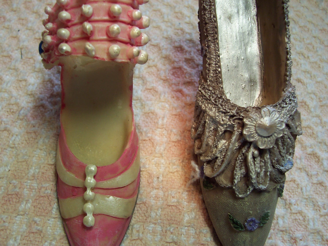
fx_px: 351
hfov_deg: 50.1
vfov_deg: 38.7
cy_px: 123
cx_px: 164
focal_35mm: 37
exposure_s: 1/90
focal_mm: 5.6
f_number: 2.8
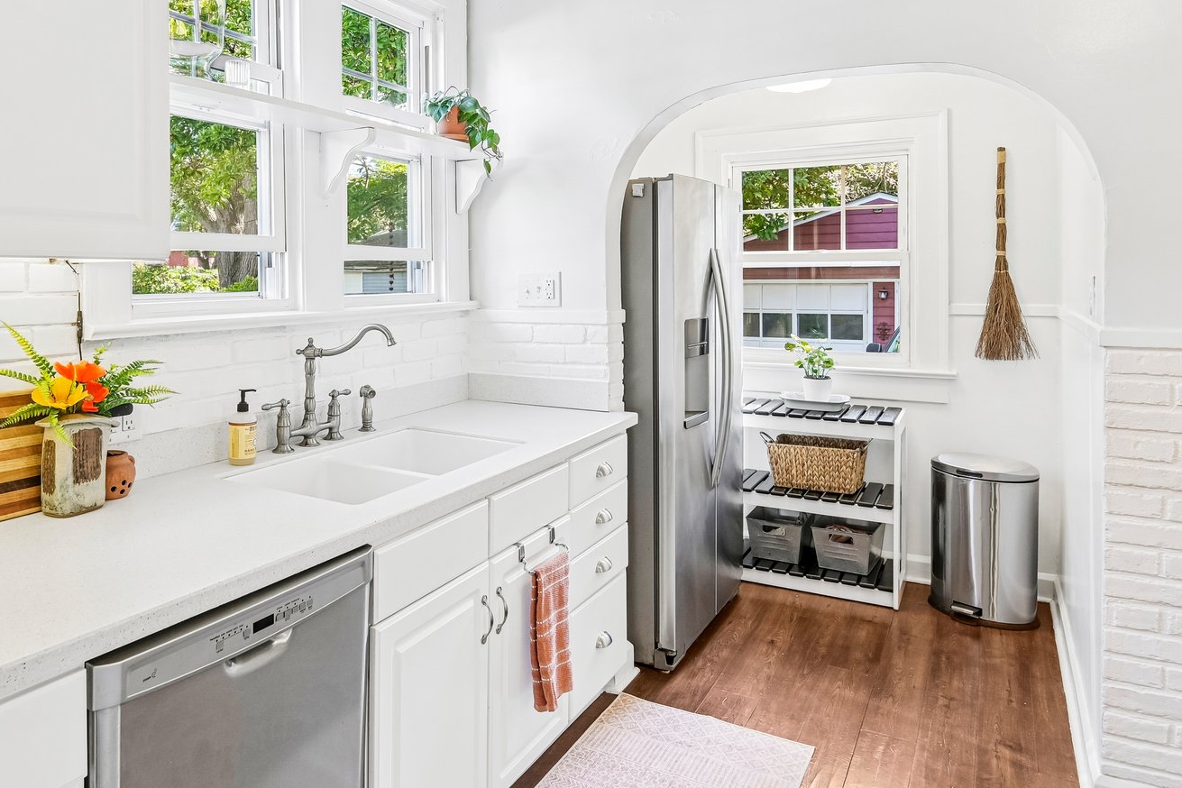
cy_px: 257
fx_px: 821
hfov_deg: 70.9
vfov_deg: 50.3
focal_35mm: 25
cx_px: 482
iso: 360
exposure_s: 1/15
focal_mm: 16
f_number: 8
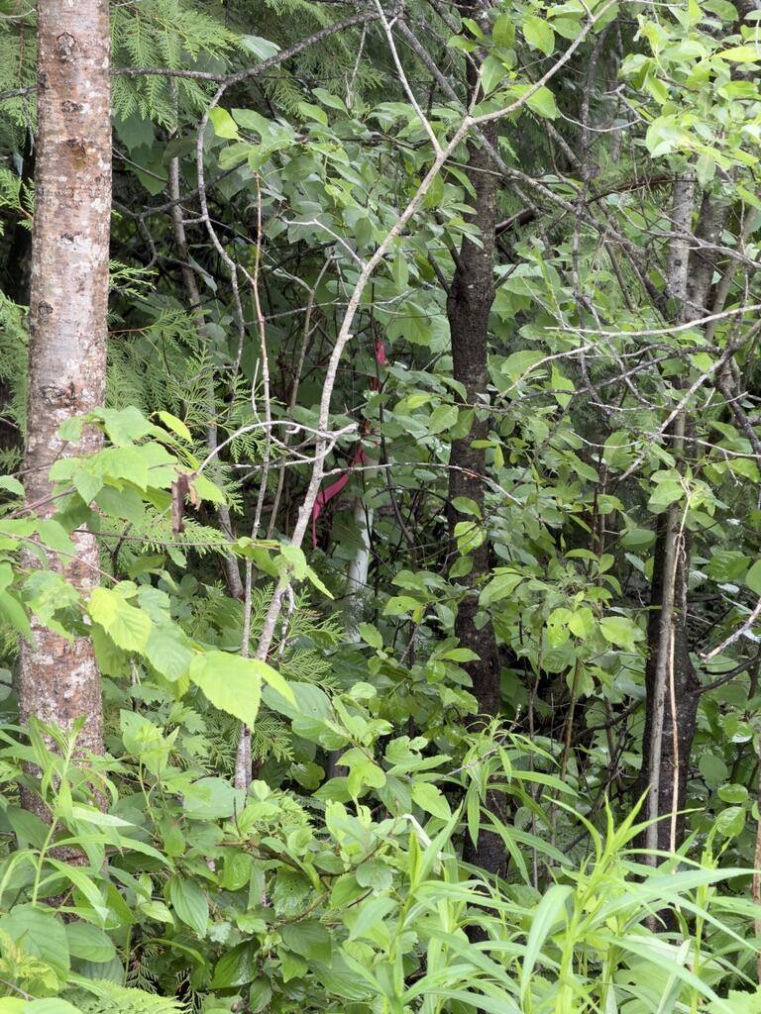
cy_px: 507
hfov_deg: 14.8
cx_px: 380
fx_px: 2931
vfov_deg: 19.6
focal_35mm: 100
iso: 250
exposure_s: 1/121
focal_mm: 16.89
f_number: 2.8
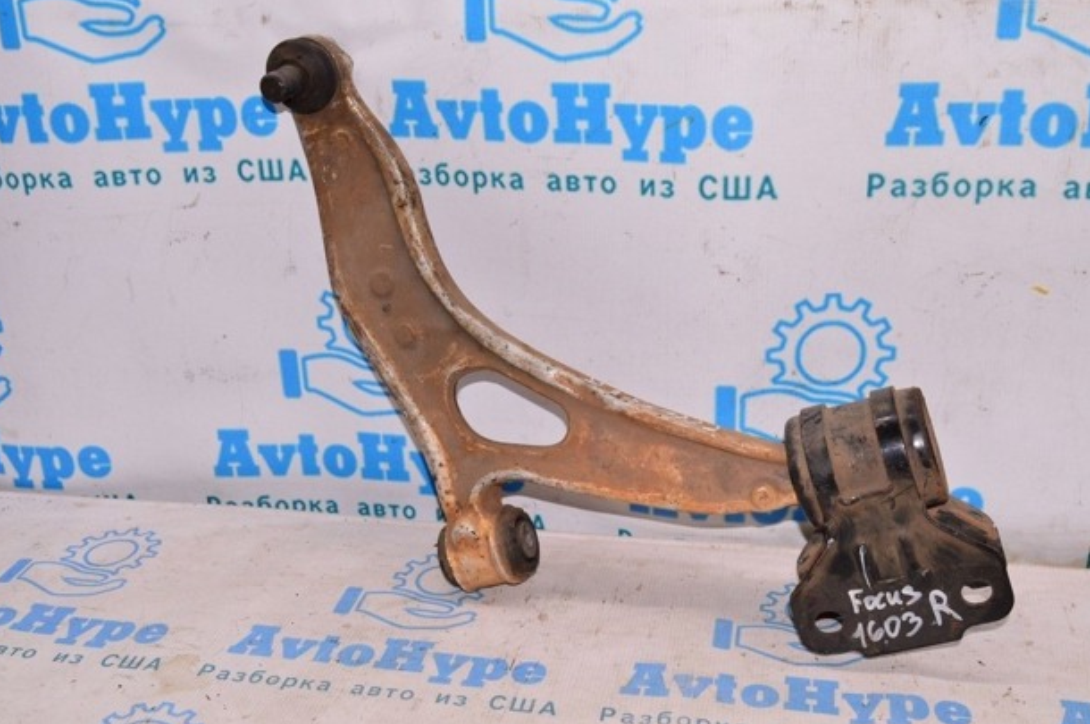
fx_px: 1286
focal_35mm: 43
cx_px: 552
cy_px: 366
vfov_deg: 31.4
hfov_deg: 45.9
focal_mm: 27
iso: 1600
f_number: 8
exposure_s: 1/200
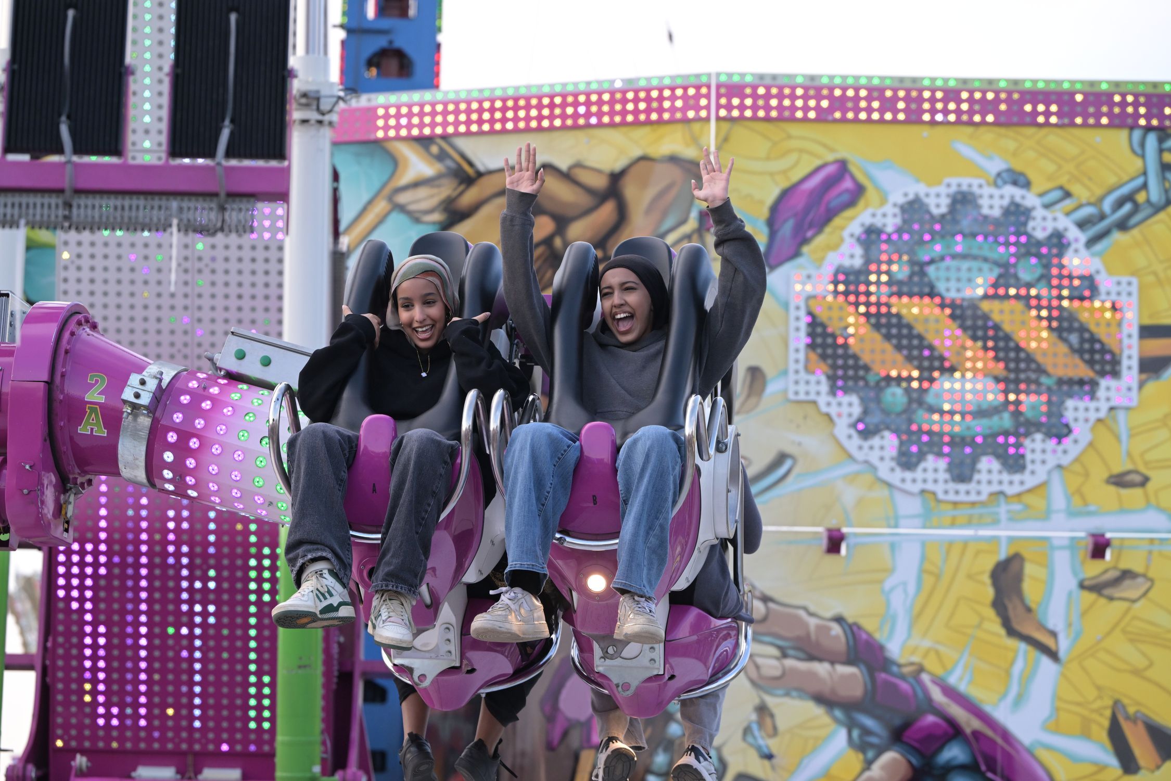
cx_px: 586
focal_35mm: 115
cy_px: 390
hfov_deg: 17.8
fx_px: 3740
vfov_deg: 11.9
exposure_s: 1/2000
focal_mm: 115
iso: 1250
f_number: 4.5
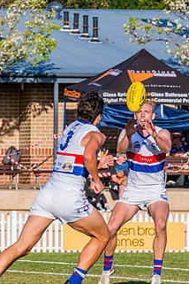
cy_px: 179
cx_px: 178
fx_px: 6284
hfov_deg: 1.7
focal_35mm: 798
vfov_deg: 2.6
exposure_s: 1/1600
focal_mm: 250
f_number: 11
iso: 800
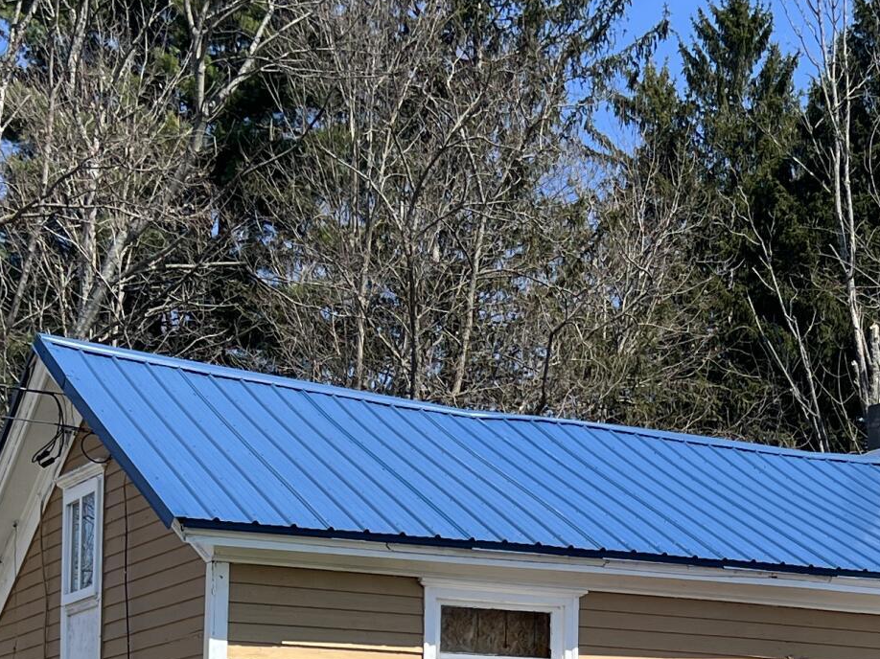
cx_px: 637
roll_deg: -0.6
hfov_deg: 22.8
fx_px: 2160
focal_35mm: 85
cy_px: 761
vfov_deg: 16.7
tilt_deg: +2.8
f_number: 1.5
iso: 50
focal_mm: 5.7
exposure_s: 1/3257
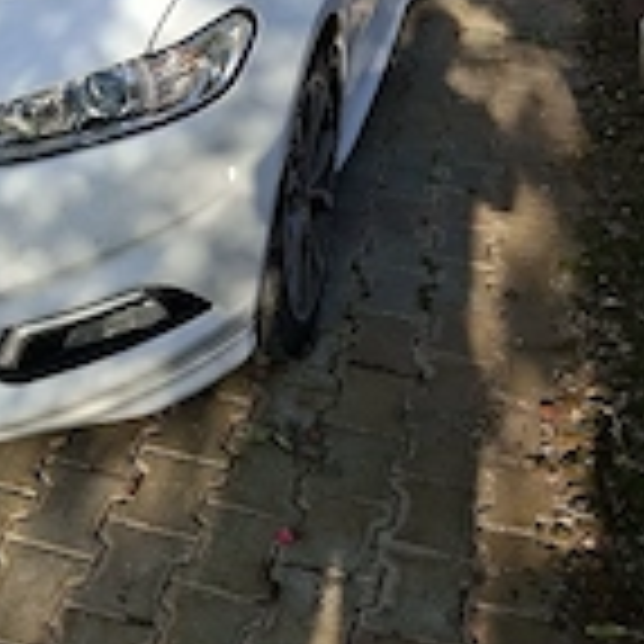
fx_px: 1200
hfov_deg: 28.8
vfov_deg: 28.1
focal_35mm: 57
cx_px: 63
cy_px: -9
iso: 50
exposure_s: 1/1000
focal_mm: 5.54
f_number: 1.8
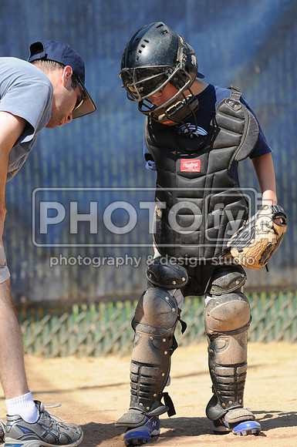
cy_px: 224
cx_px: 148
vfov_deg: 4.6
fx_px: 5585
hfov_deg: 3.0
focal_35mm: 450
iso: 200
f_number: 4
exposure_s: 1/800
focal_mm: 300
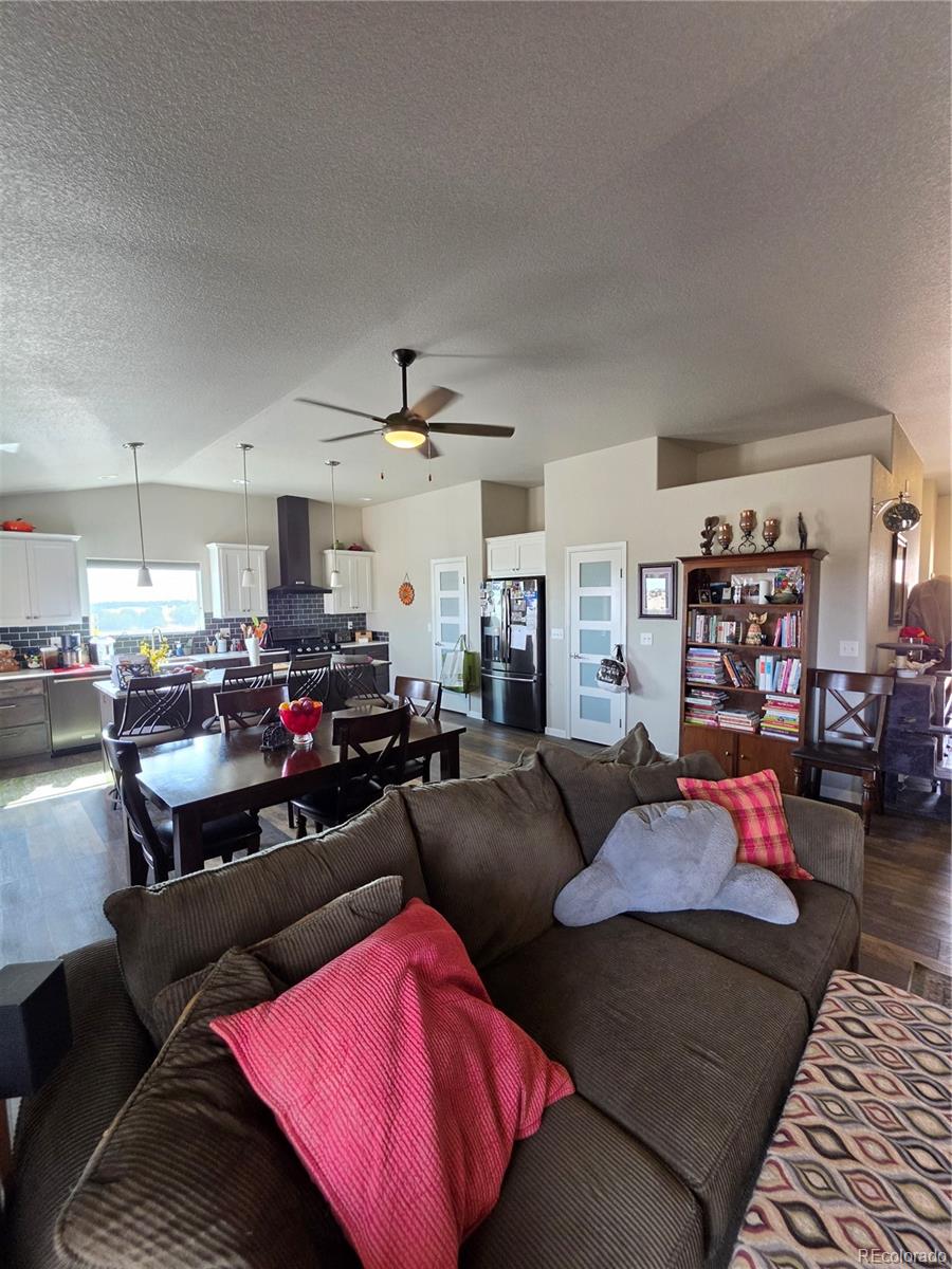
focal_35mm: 13
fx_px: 477
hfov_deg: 89.9
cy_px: 634
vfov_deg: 106.2
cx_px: 476
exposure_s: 1/120
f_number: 1.9
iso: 250
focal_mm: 2.2
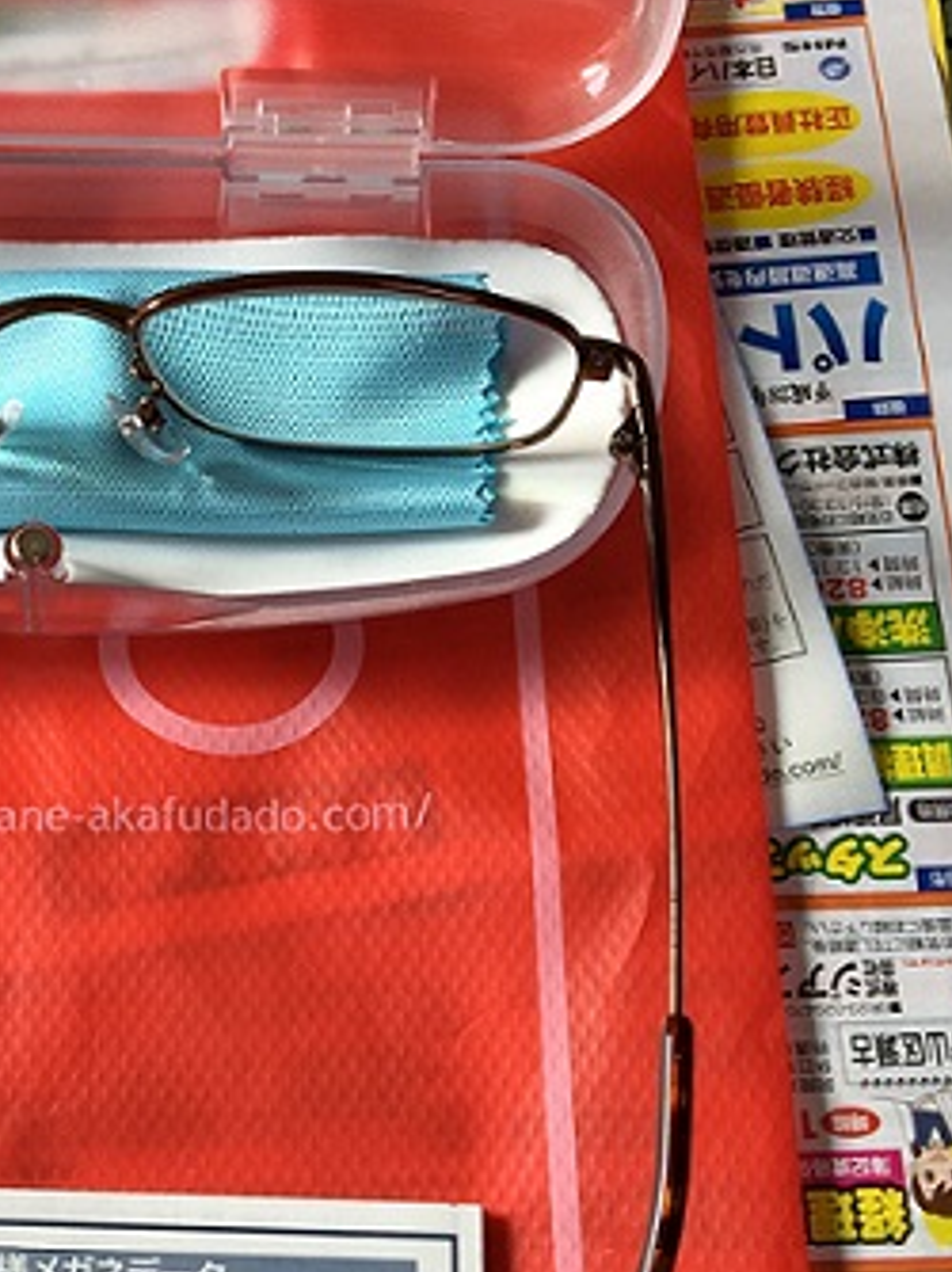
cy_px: 630
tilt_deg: -66.1
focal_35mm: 66
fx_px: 2423
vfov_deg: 29.4
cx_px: 185
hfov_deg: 21.9
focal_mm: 4.15
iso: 32
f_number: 2.2
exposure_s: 1/60
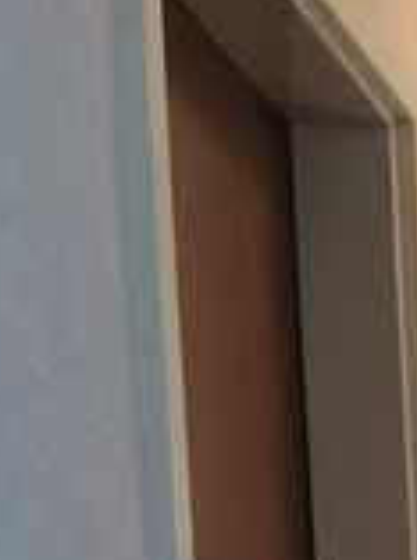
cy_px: 1626
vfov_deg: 8.5
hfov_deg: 7.0
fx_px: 3226
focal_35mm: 200
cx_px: 1016
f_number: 2.2
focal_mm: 4.15
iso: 50
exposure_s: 1/33
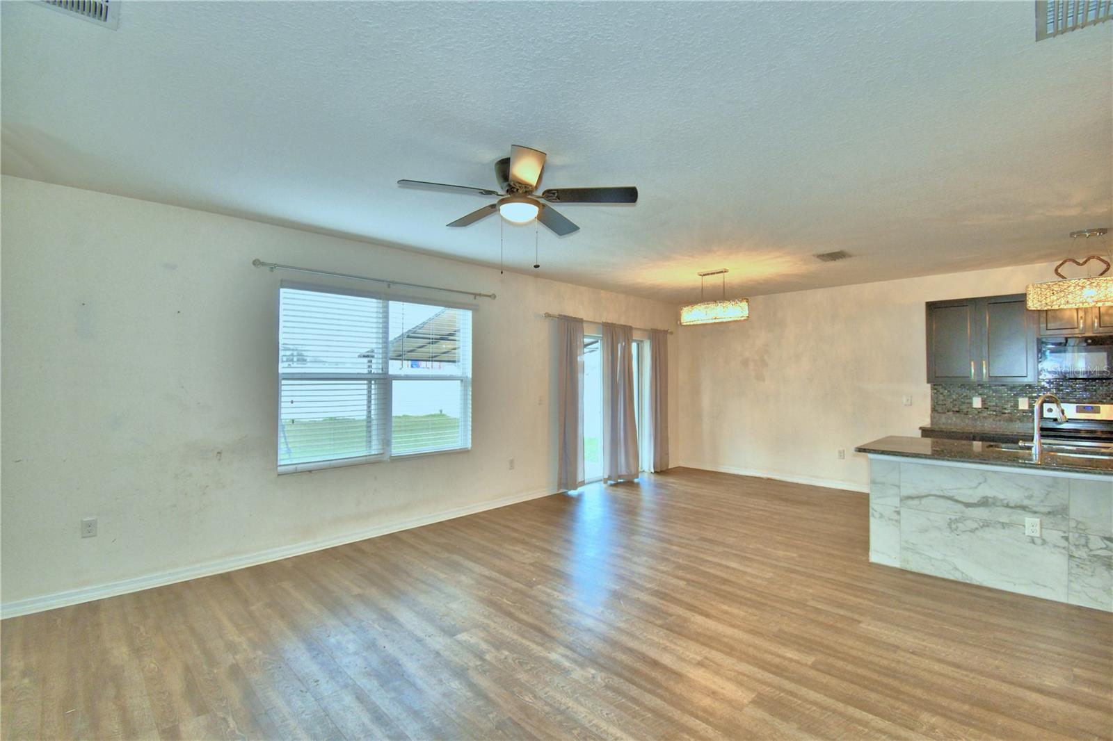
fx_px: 464
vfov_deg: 77.3
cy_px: 370
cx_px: 556
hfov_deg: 100.4
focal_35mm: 15
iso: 200
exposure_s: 1/60
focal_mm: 10
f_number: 4.5
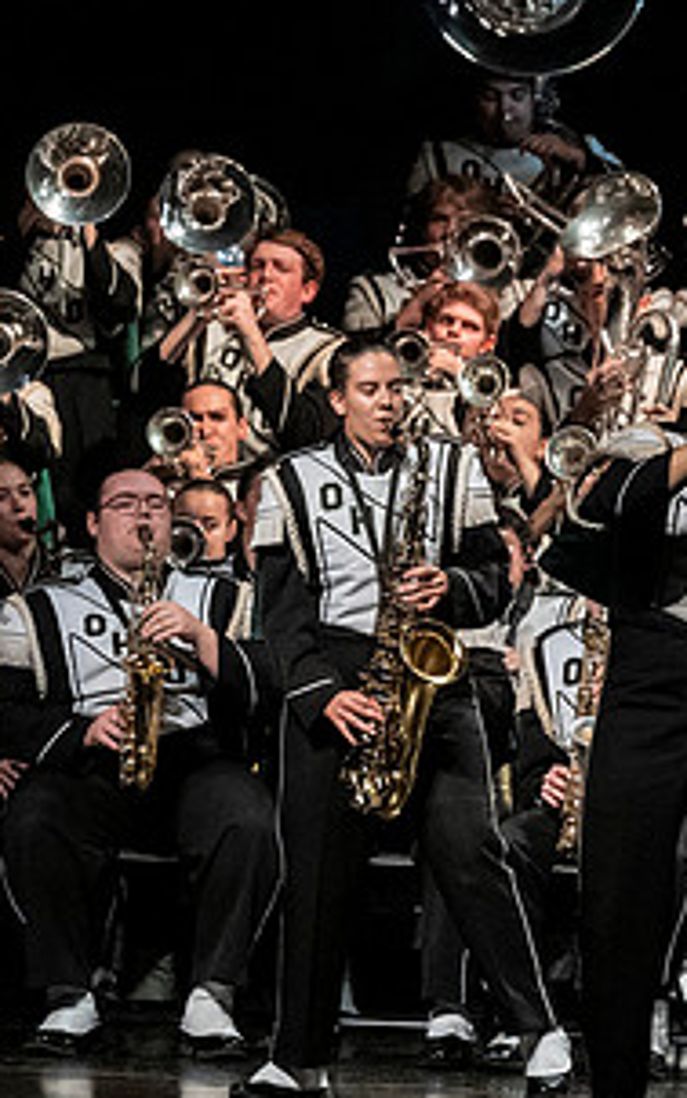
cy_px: 604
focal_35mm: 424
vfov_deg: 5.0
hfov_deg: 3.1
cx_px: 1007
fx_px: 12690
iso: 4000
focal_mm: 145
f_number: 4
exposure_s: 1/500
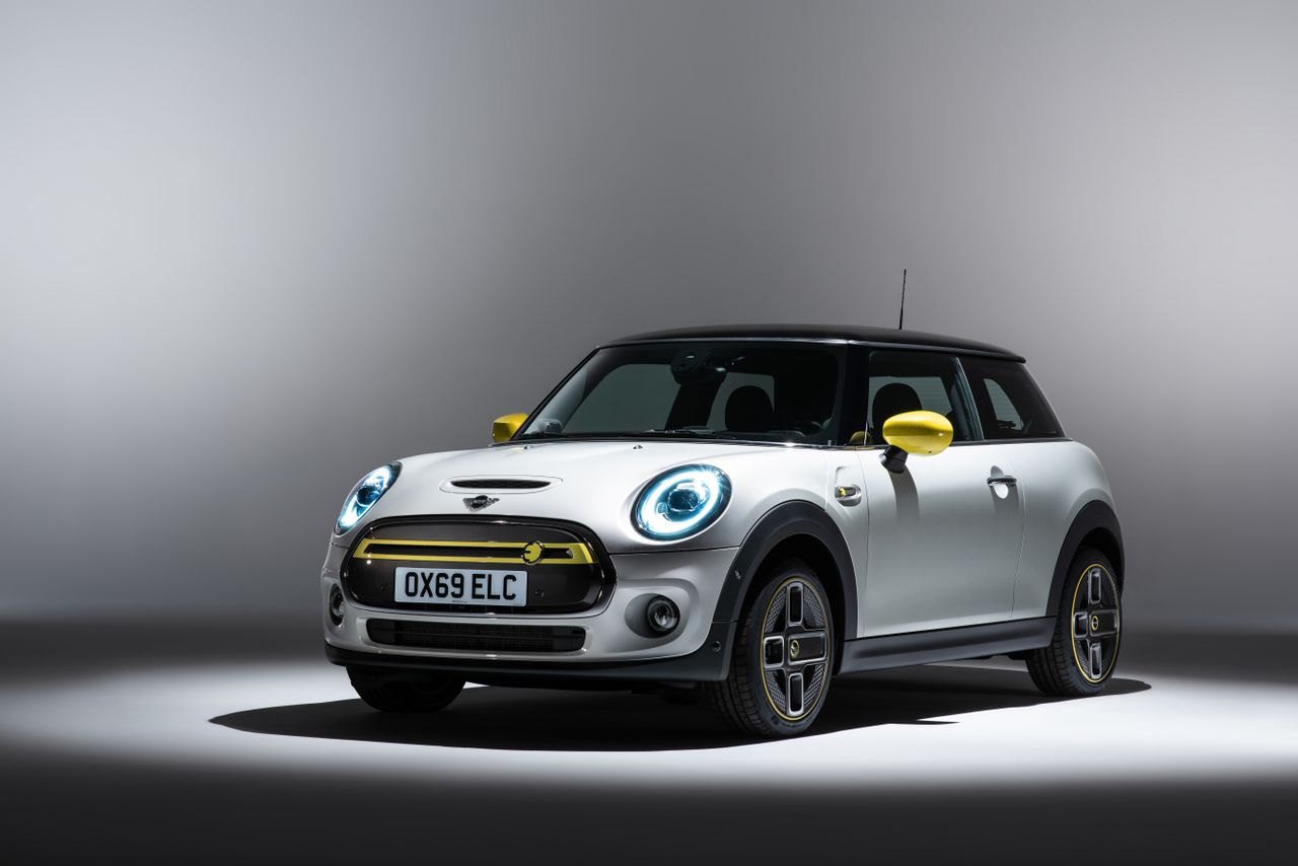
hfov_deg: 23.9
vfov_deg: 16.1
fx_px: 3065
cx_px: 649
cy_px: 433
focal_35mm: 85
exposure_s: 1
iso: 100
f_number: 14
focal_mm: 85
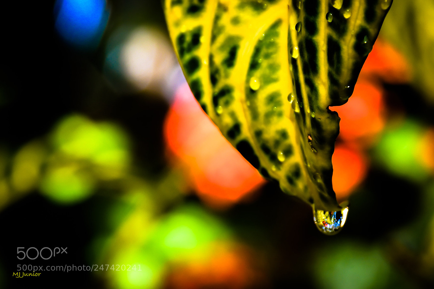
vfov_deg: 12.2
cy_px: 144
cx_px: 217
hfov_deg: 18.3
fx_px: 1350
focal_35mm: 112
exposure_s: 1/125
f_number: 8
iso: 400
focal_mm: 75
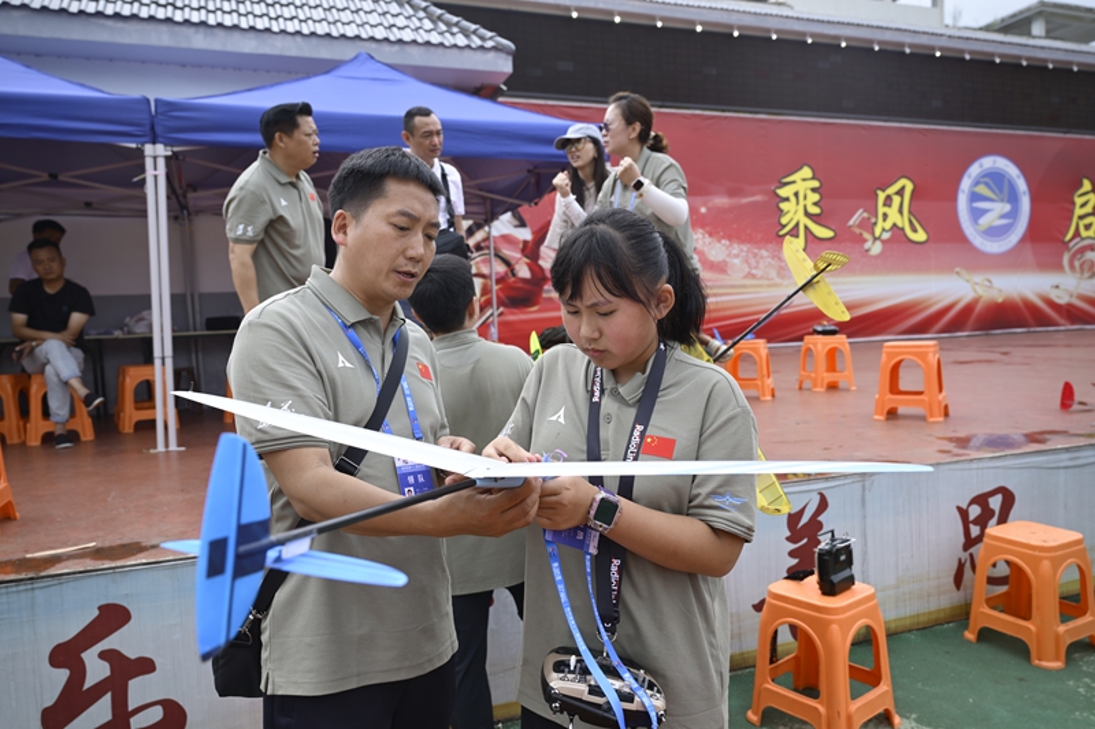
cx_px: 548
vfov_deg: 47.9
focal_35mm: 27
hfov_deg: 67.4
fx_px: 821
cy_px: 364
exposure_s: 1/200
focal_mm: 27
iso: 64
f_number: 4.5
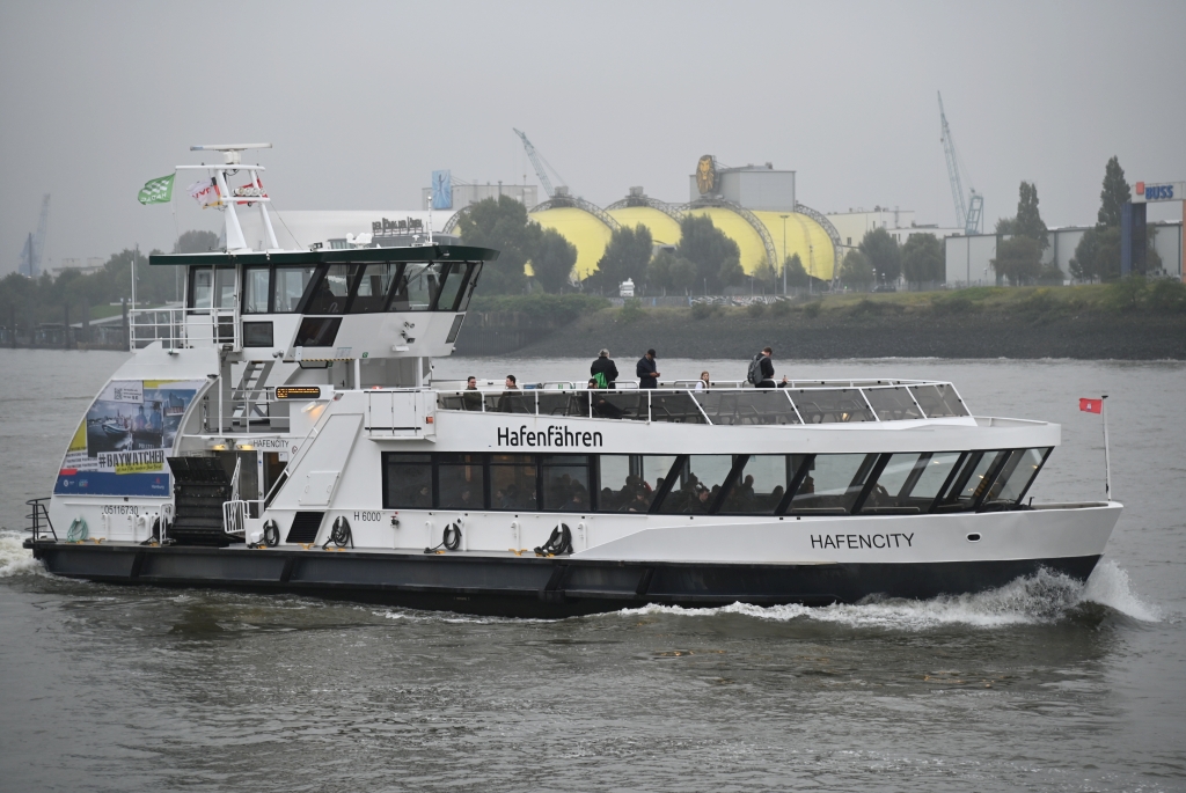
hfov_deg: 19.4
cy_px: 396
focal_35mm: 105
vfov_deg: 13.1
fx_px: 3463
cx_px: 593
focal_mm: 105
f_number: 4
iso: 400
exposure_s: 1/500
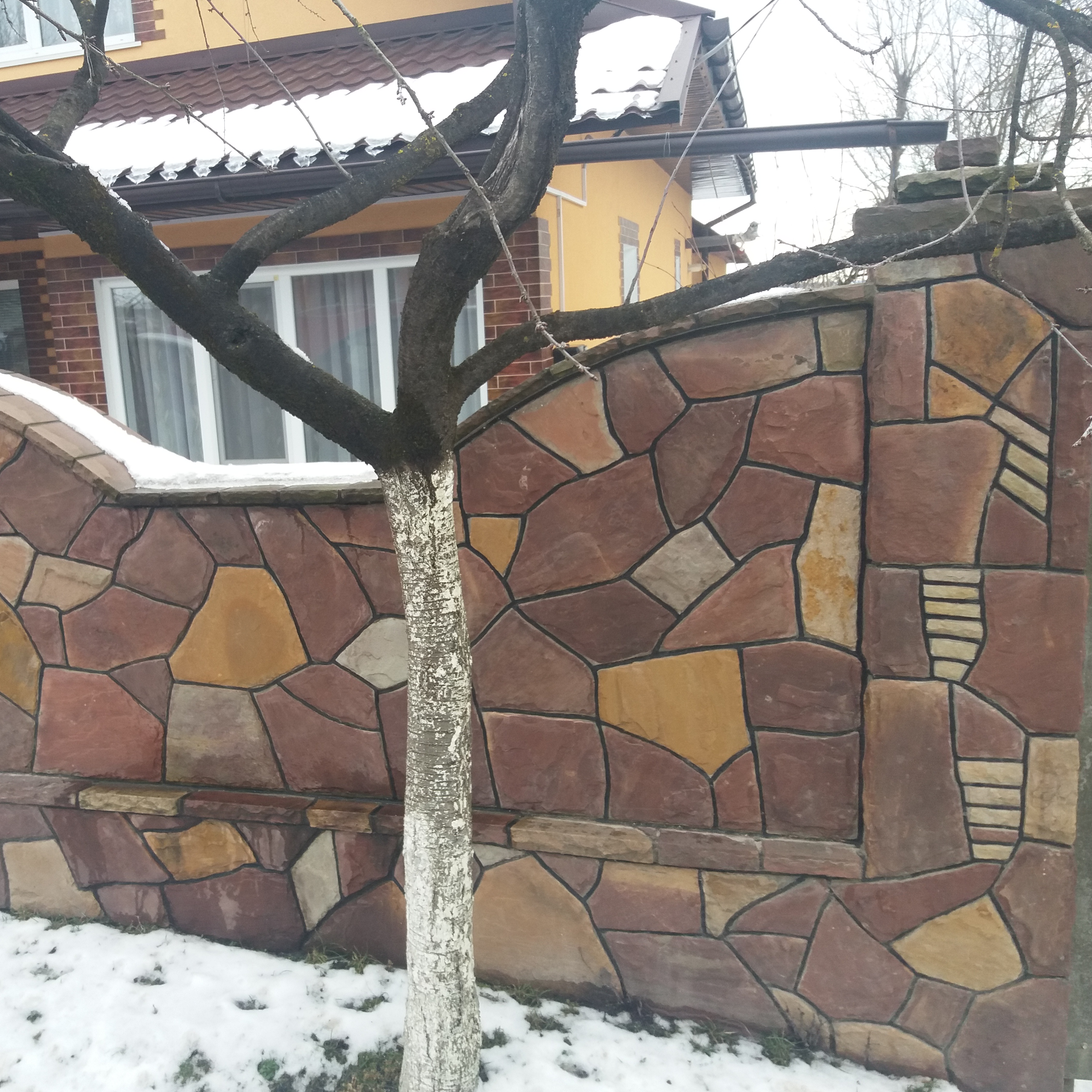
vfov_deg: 48.4
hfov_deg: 47.8
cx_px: 383
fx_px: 1213
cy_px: 555
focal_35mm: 34
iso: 64
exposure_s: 1/136
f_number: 1.9
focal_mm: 3.7
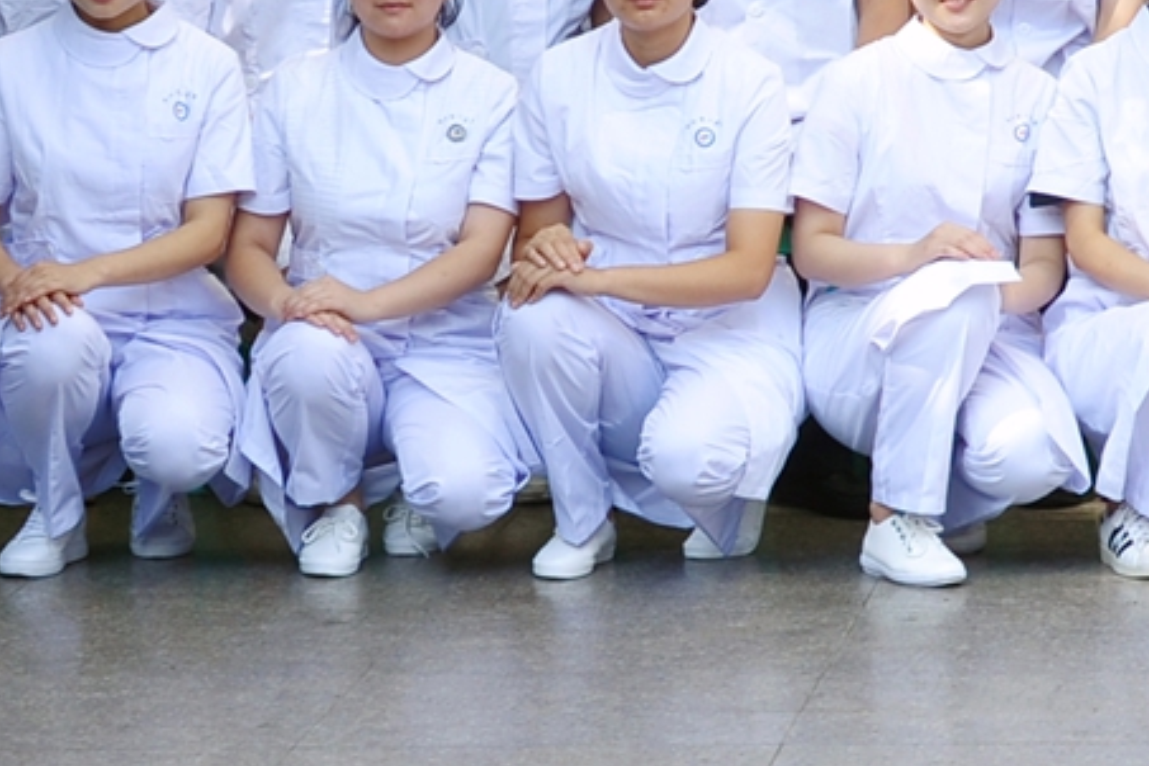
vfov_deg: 6.7
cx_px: 1713
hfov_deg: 10.0
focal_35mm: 199
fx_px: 6351
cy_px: -629
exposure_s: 1/60
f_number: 10
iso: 200
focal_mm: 50
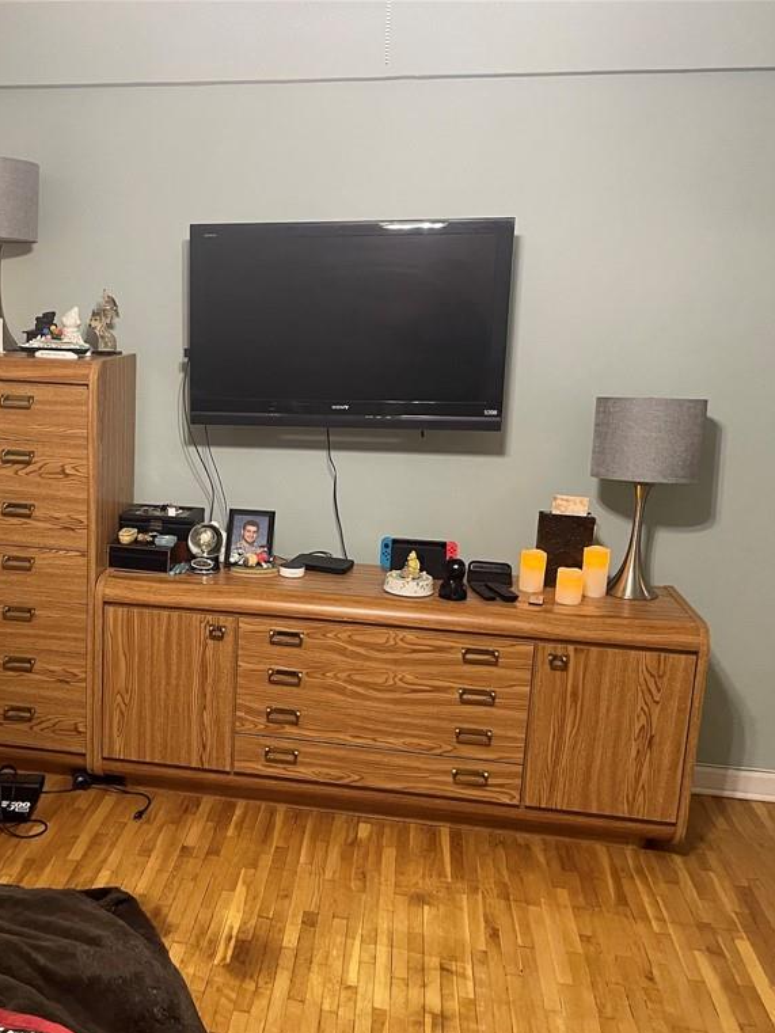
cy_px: 520
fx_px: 1045
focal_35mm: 35
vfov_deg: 52.6
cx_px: 190
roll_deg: -0.2
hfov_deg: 39.6
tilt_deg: -12.5
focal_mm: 4.2
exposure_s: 1/60
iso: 320
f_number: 1.6
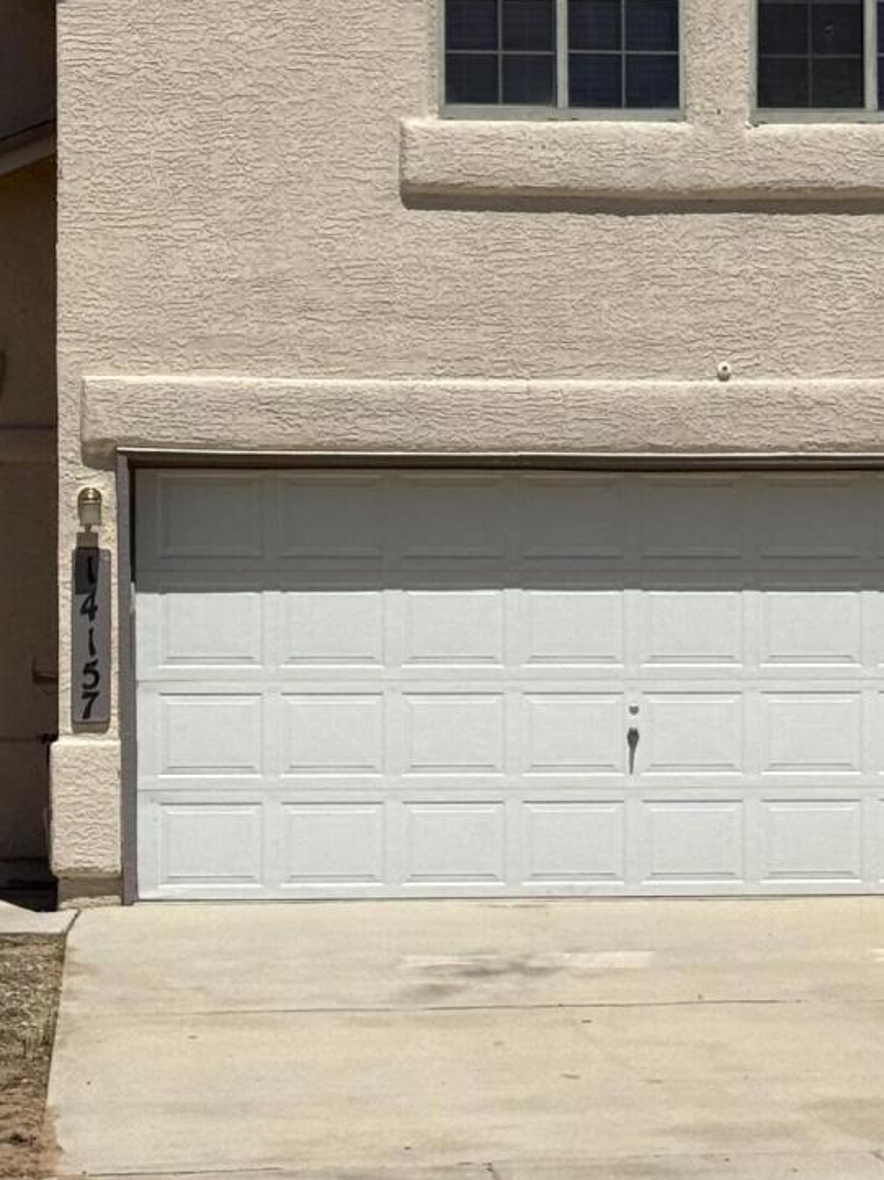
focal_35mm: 133
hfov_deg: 11.1
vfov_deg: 14.8
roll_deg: -0.6
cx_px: 647
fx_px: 4531
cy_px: 585
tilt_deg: +1.2
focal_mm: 6.76
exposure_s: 1/11364
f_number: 1.78
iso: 64
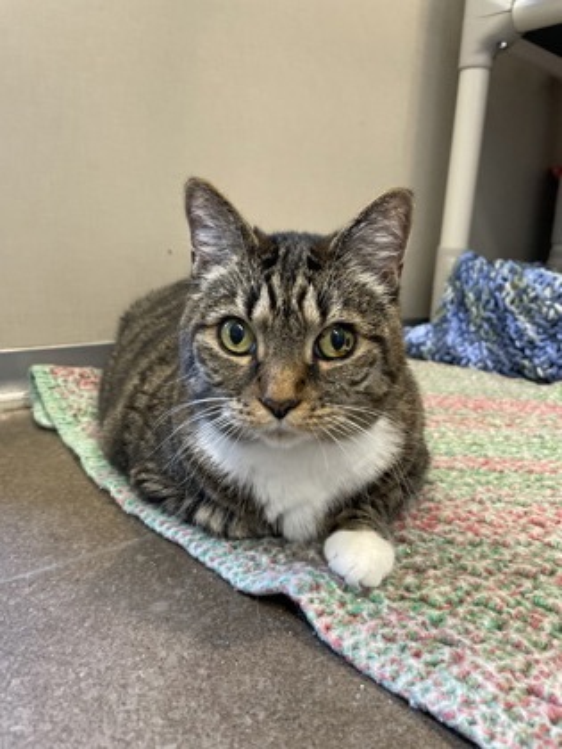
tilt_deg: -14.8
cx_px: 281
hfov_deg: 53.1
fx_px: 563
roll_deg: -0.3
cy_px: 374
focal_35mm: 26
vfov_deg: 67.3
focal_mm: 4.2
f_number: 1.6
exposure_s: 1/60
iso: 200
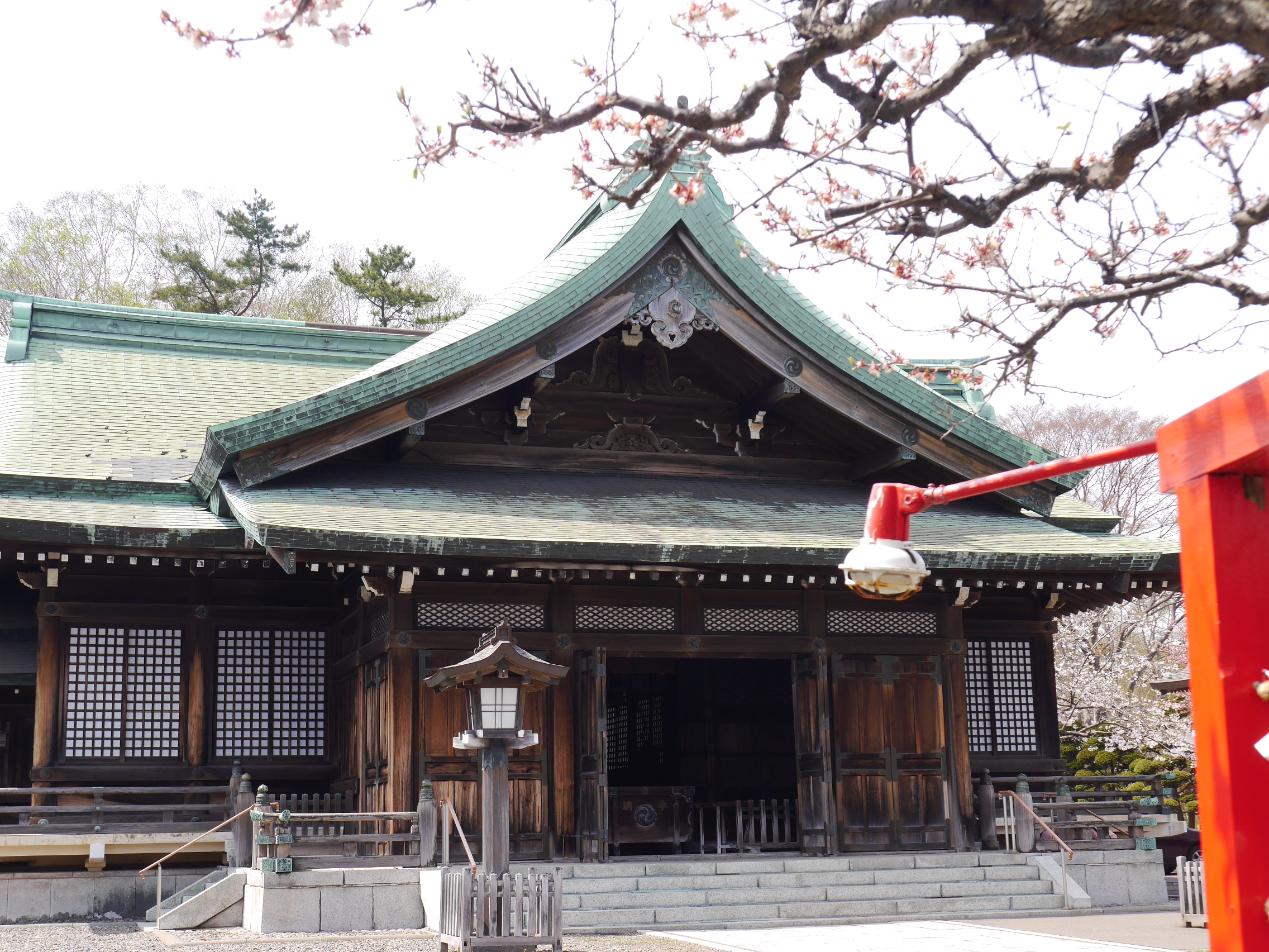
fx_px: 1833
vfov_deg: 29.1
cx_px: 634
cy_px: 476
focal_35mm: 50
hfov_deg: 38.2
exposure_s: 1/160
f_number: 7.1
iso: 160
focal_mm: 25
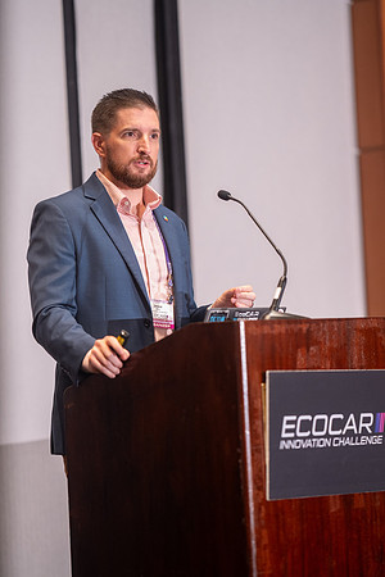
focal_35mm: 135
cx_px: 192
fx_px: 2165
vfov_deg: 15.2
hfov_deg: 10.2
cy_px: 288
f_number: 1.8
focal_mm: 135
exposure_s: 1/200
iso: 1600
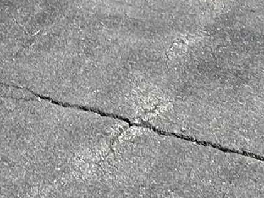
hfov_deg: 10.3
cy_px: -500
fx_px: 1449
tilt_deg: -3.9
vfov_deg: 6.7
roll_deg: +1.7
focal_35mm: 190
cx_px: -11
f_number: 1.5
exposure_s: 1/5319
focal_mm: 5.7
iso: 50
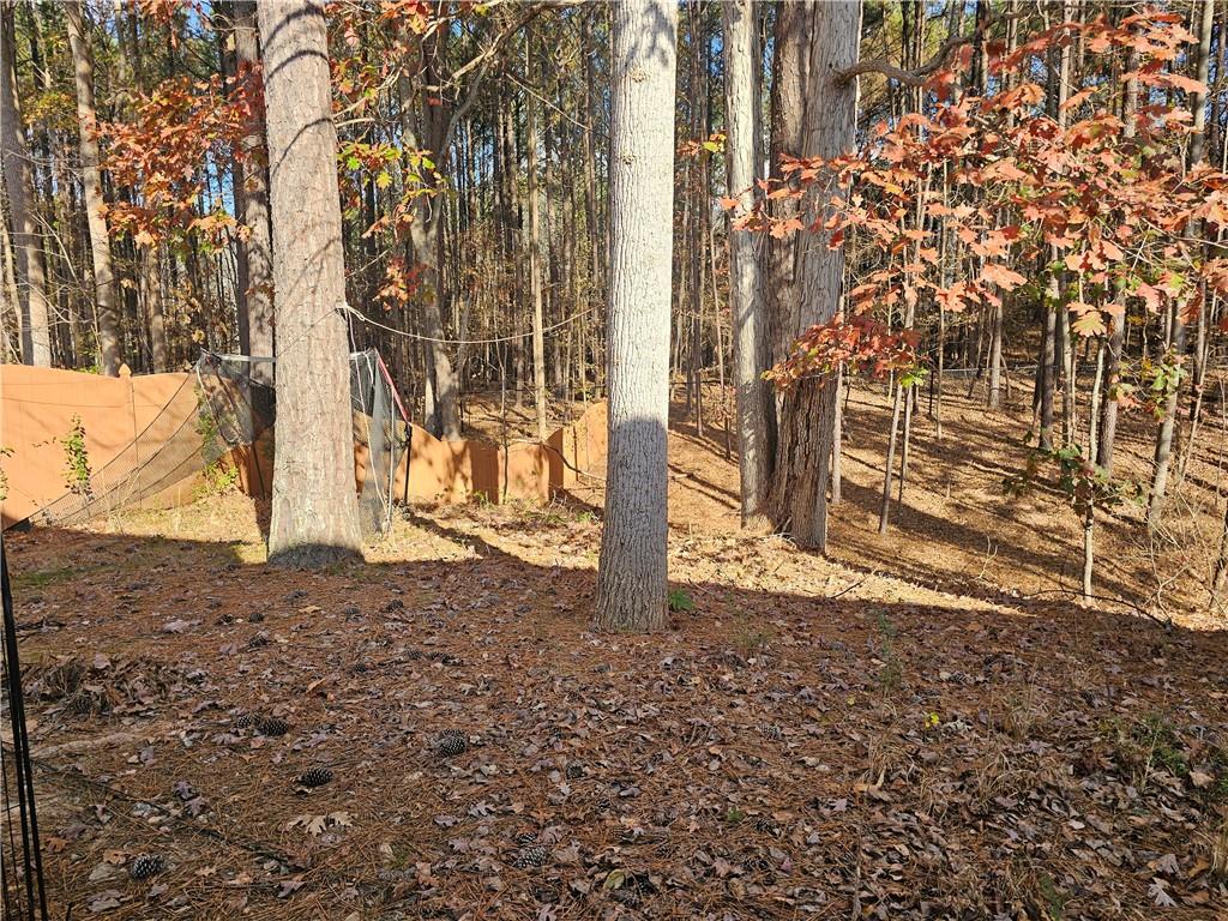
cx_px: 614
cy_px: 460
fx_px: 816
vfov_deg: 58.9
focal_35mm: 23
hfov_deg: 73.9
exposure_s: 1/205
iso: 10
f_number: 1.7
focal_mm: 6.3
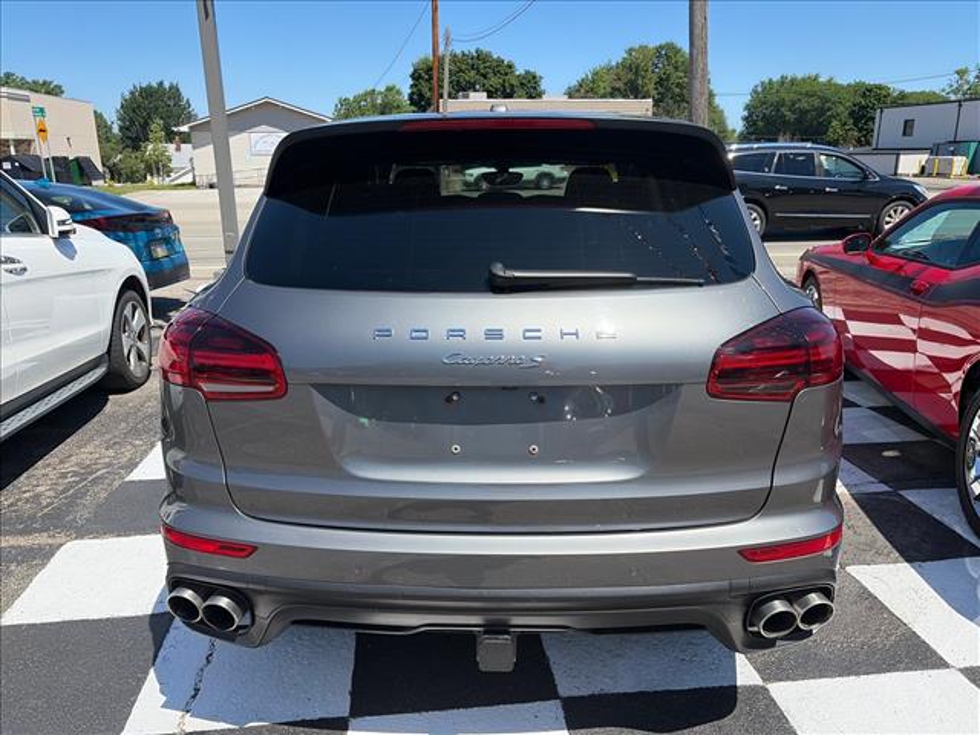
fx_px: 736
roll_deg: +1.4
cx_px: 490
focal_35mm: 26
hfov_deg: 67.3
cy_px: 368
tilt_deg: -16.6
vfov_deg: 53.1
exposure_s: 1/4065
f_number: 1.6
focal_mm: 5.96
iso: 64
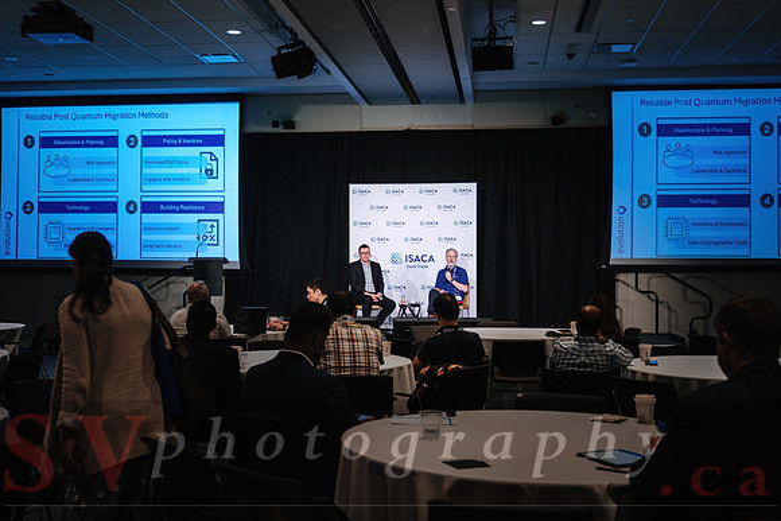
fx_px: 959
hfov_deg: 44.3
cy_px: 250
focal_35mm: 44
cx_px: 375
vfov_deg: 30.4
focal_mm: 28.3
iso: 1000
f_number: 2.8
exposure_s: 1/100
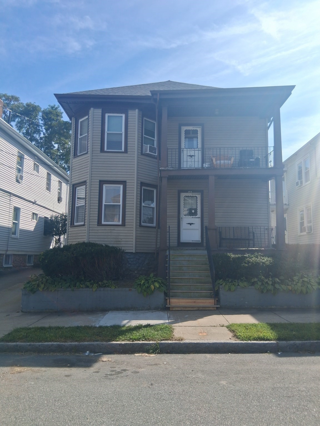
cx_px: 160
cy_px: 213
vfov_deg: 67.3
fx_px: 320
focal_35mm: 26
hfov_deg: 53.1
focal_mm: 3.98
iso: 25
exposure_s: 1/940
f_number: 1.8
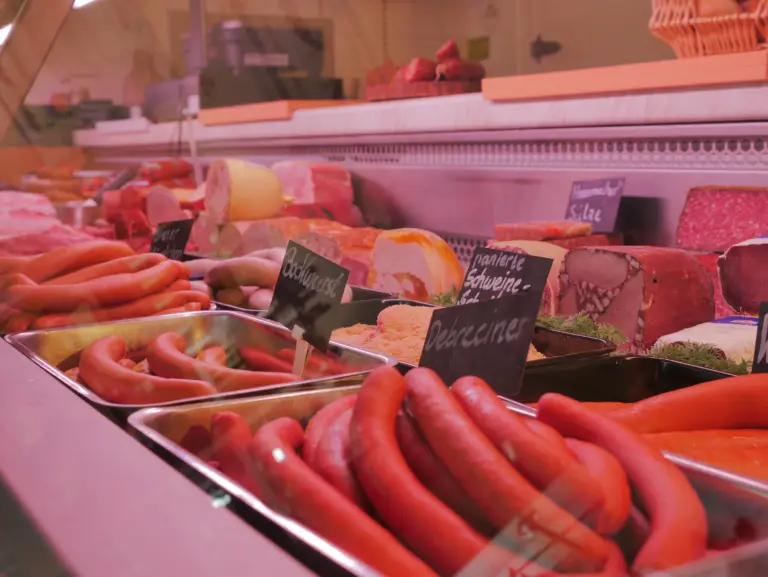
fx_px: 1021
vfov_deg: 31.6
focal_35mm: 46
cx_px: 384
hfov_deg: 41.2
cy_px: 288
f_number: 5.4
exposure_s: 1/15
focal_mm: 23
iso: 200
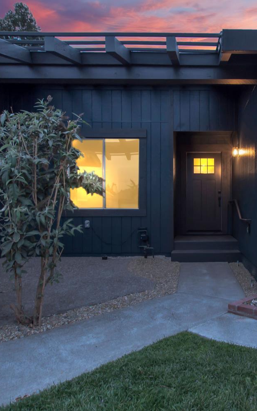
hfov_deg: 49.3
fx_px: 258
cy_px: 206
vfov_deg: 77.2
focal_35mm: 23
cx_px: 212
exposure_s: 1/6
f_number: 8
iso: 100
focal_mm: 10
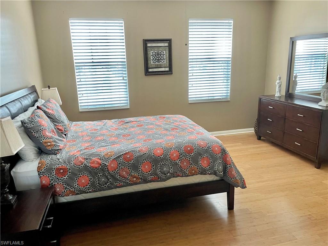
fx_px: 246
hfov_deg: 67.3
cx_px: 164
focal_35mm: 26
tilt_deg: -13.6
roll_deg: +1.7
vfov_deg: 53.1
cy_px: 123
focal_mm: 4.2
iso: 250
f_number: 1.6
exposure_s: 1/60
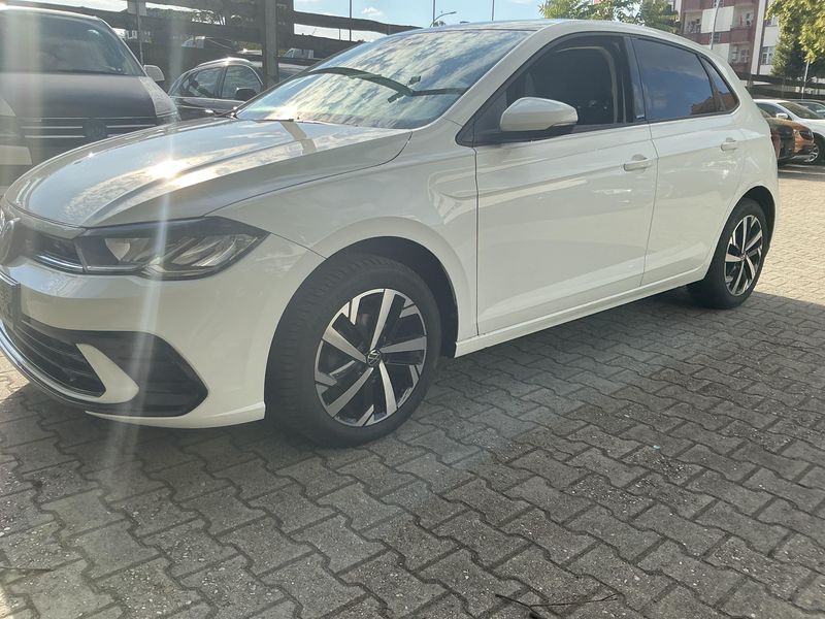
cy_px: 310
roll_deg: -2.0
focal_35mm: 28
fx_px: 667
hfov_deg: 63.4
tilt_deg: -14.5
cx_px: 412
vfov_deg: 49.7
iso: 25
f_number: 1.8
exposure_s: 1/1055
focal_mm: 3
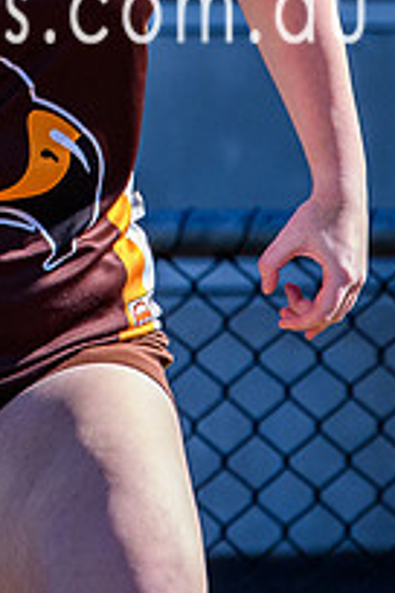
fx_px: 20374
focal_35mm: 1238
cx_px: -146
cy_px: -144
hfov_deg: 1.1
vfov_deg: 1.7
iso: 720
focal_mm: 200
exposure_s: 1/1600
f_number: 5.6
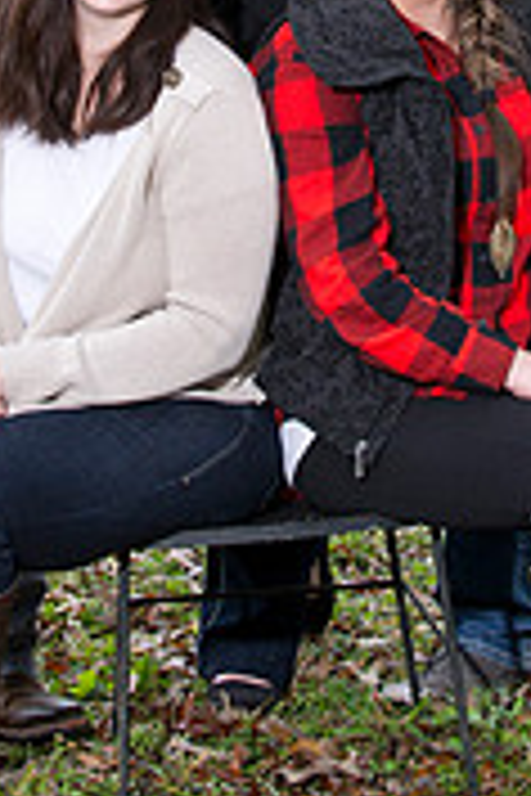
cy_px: 9
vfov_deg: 11.4
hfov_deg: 7.7
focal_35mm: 178
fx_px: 3938
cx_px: 322
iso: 800
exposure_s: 1/100
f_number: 5
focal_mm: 70
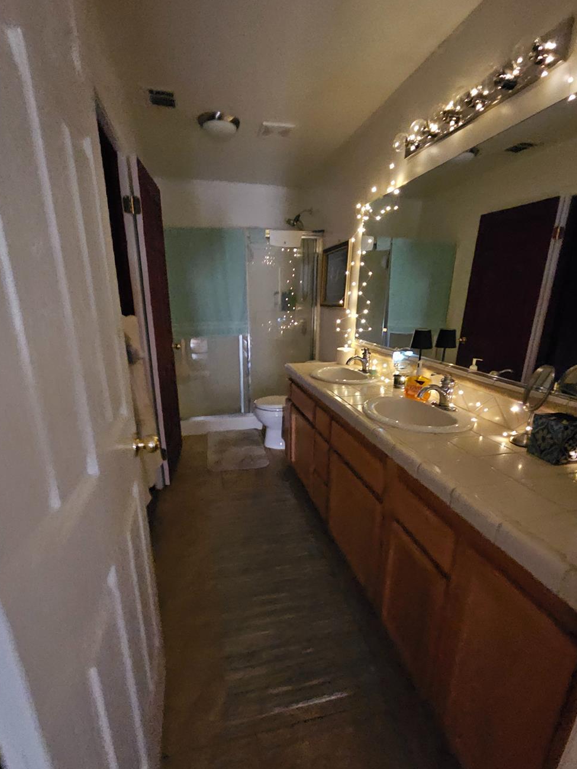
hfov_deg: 81.7
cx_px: 287
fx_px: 333
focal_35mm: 15
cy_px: 411
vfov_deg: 98.0
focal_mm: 2.2
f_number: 2.2
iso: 2000
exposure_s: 1/24
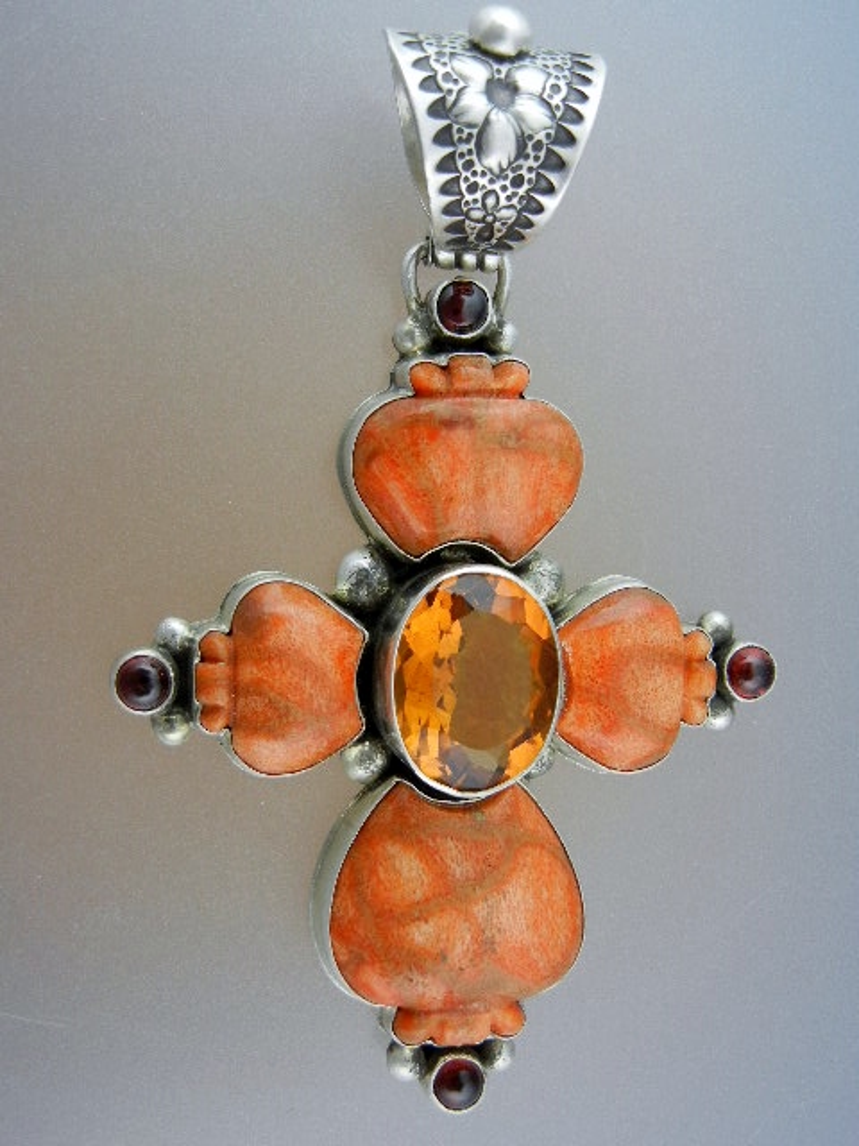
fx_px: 1489
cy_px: 573
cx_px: 430
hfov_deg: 32.2
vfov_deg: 42.1
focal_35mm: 45
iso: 400
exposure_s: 1/16
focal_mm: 8.1
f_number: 3.8
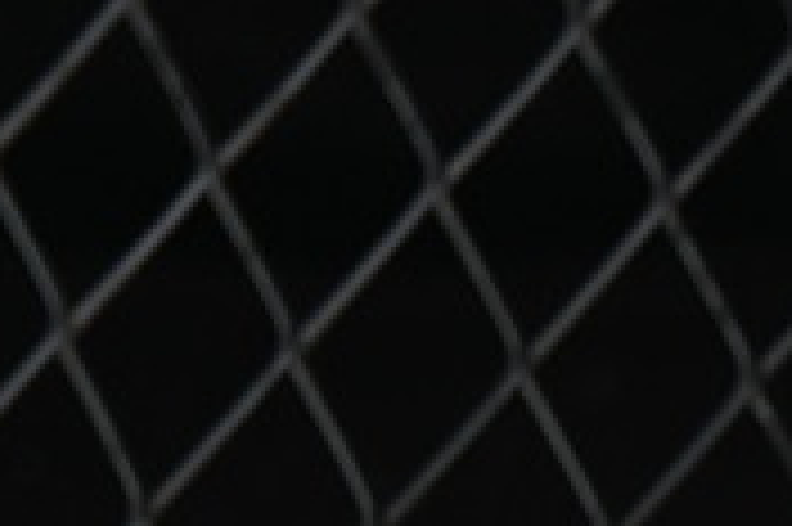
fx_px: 10110
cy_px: 1578
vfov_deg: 2.9
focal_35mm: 460
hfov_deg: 4.3
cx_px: 2380
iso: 160
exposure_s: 1/60
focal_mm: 50
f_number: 7.1
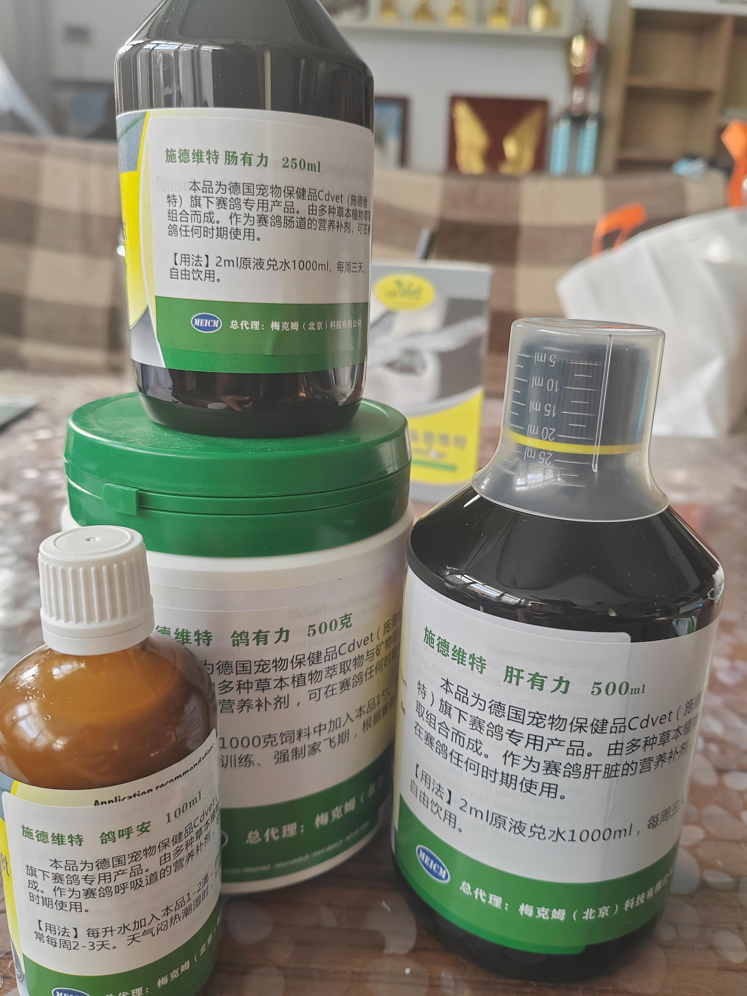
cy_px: 498
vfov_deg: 65.3
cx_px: 374
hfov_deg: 51.4
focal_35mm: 27
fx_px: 777
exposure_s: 1/100
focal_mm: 5.52
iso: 250
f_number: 1.9
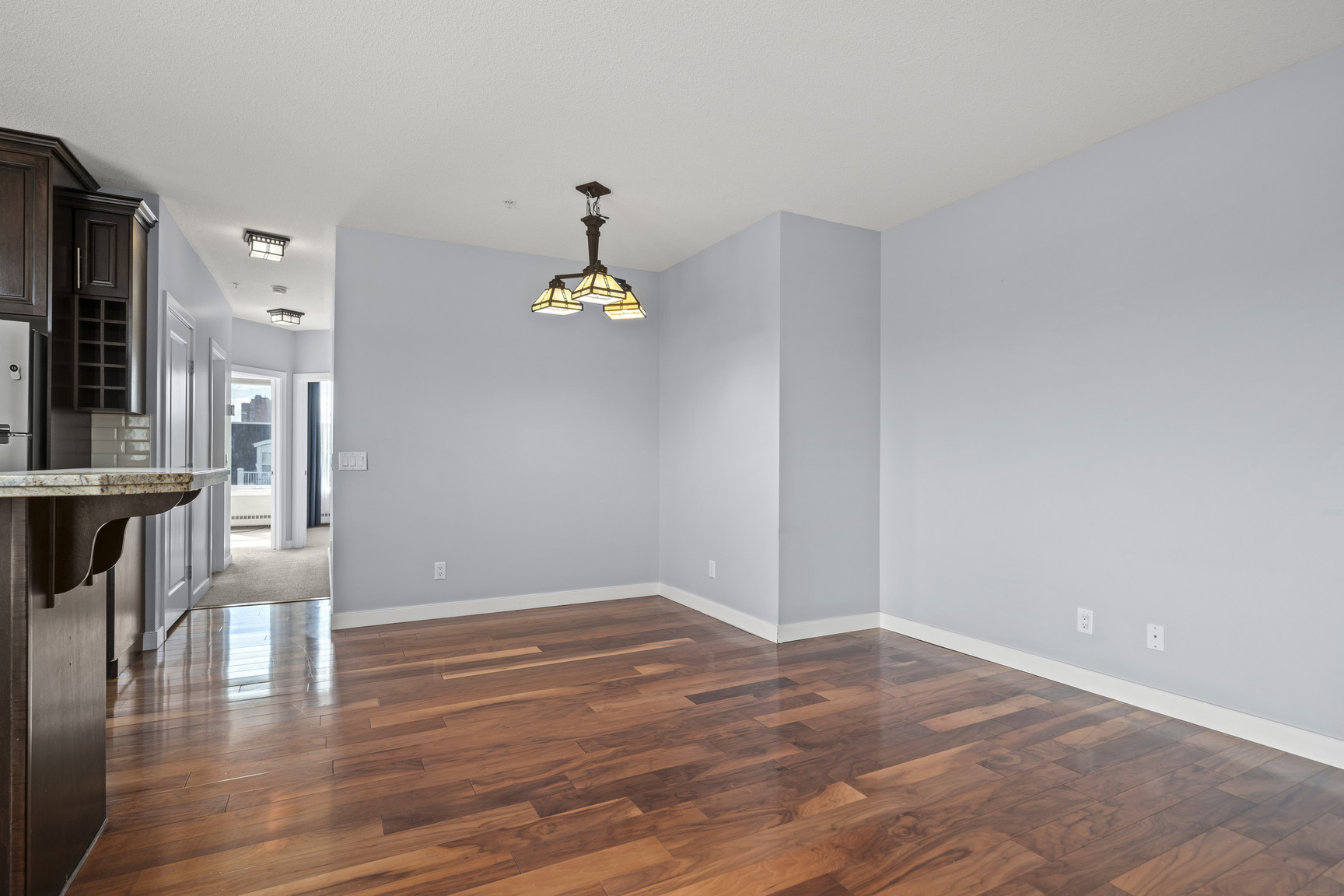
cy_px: 448
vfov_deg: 70.4
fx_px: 635
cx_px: 672
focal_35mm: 17
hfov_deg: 93.3
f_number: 7.1
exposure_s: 1/2
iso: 125
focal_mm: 17
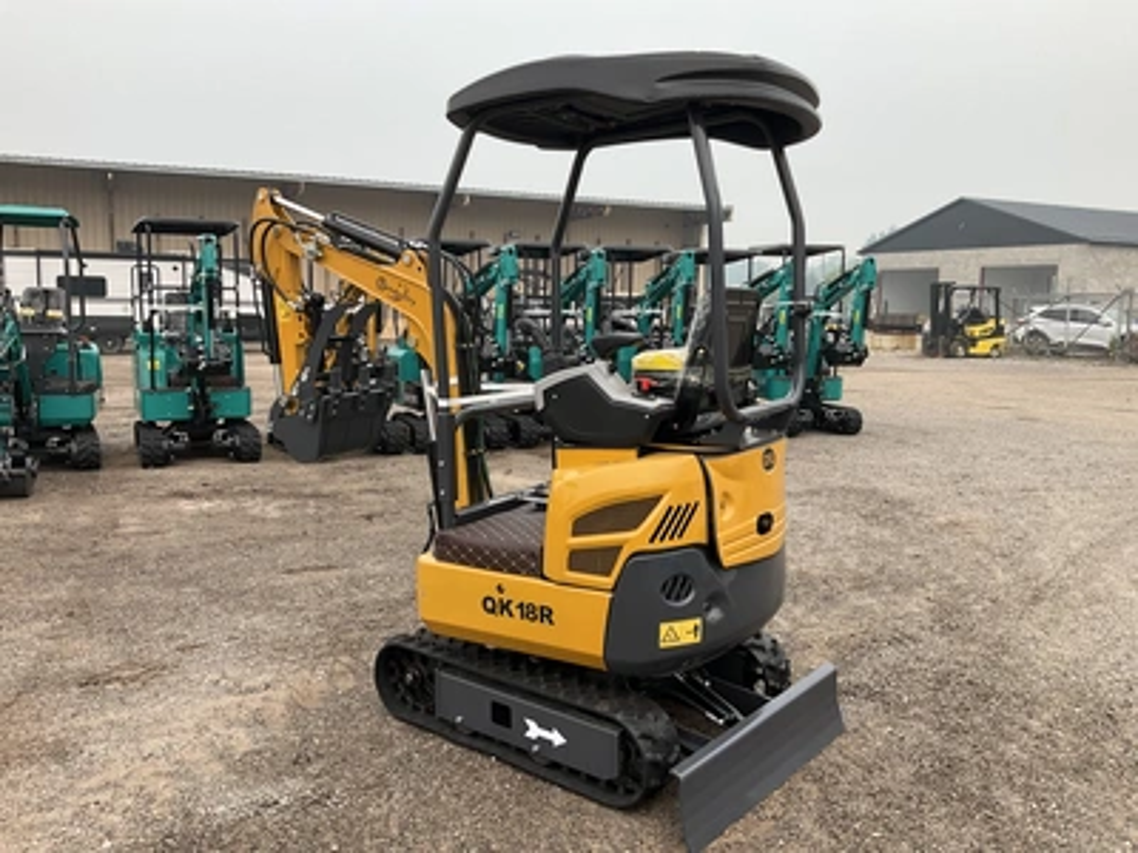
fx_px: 953
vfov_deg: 48.2
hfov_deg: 61.7
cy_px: 426
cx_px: 569
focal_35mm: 29
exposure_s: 1/150
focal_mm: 3
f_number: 1.8
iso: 20
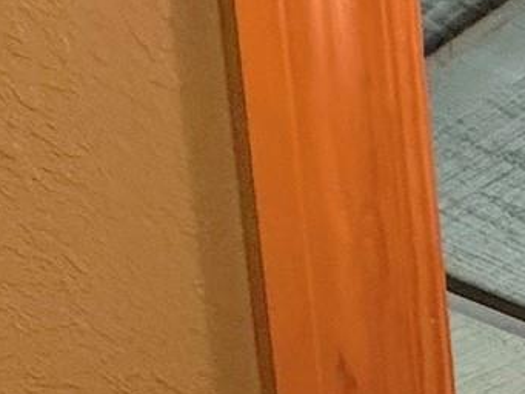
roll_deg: +1.7
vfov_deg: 12.0
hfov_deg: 14.4
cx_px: 1289
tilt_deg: -6.8
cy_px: 1079
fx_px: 1274
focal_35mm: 84
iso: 320
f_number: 2.2
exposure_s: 1/60
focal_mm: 2.22
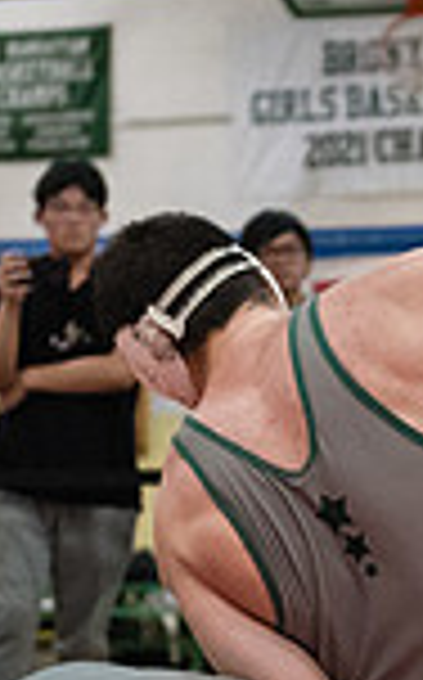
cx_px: 540
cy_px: 498
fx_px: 4495
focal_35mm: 243
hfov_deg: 5.4
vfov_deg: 8.6
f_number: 3.2
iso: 8000
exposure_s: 1/500
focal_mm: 62
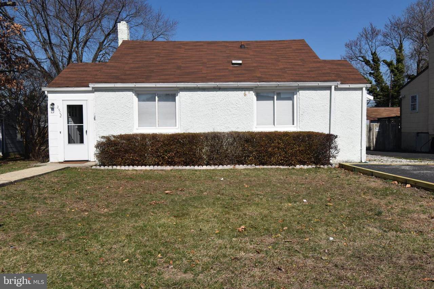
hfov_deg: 61.9
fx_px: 362
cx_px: 217
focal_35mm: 30
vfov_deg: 43.6
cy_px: 144
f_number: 10
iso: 100
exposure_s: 1/400
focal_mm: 20
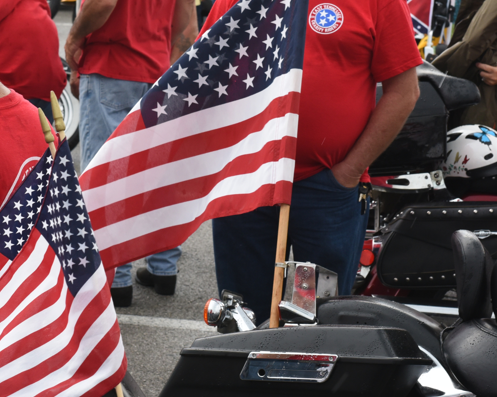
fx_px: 2000
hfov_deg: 14.2
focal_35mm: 136
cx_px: 231
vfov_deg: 11.3
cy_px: 153
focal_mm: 70
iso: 1000
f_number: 11
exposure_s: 1/250
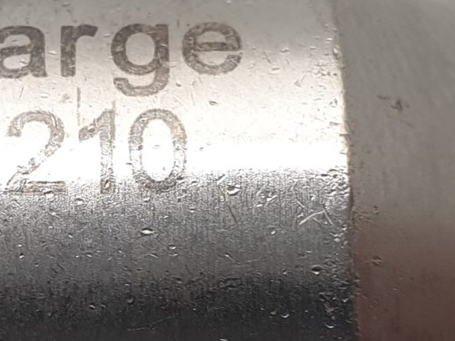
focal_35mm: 127
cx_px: 65
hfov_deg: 15.4
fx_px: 1669
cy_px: 303
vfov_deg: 11.6
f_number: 2.4
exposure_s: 1/50
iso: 100
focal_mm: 4.3
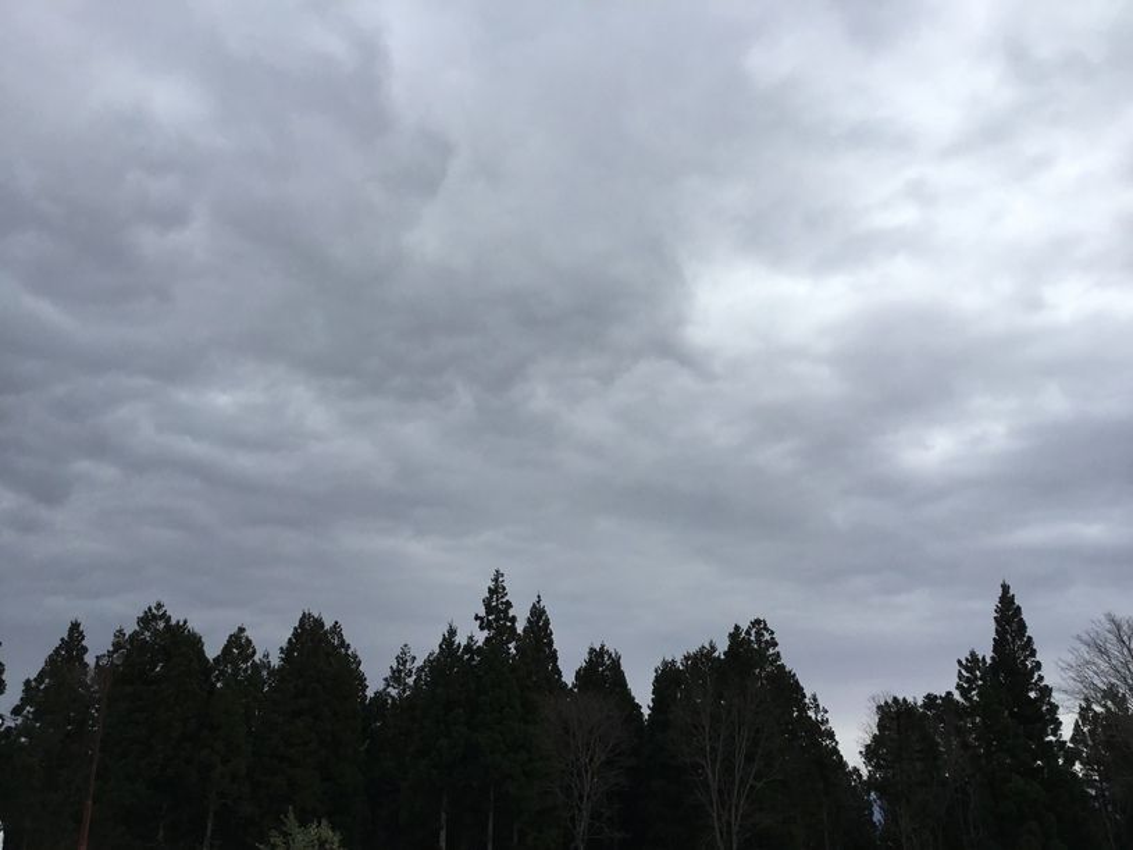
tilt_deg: +20.4
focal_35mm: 31
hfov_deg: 58.4
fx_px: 1014
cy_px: 425
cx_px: 566
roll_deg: -0.6
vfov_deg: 45.4
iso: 25
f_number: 2.4
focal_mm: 3.3
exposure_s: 1/604
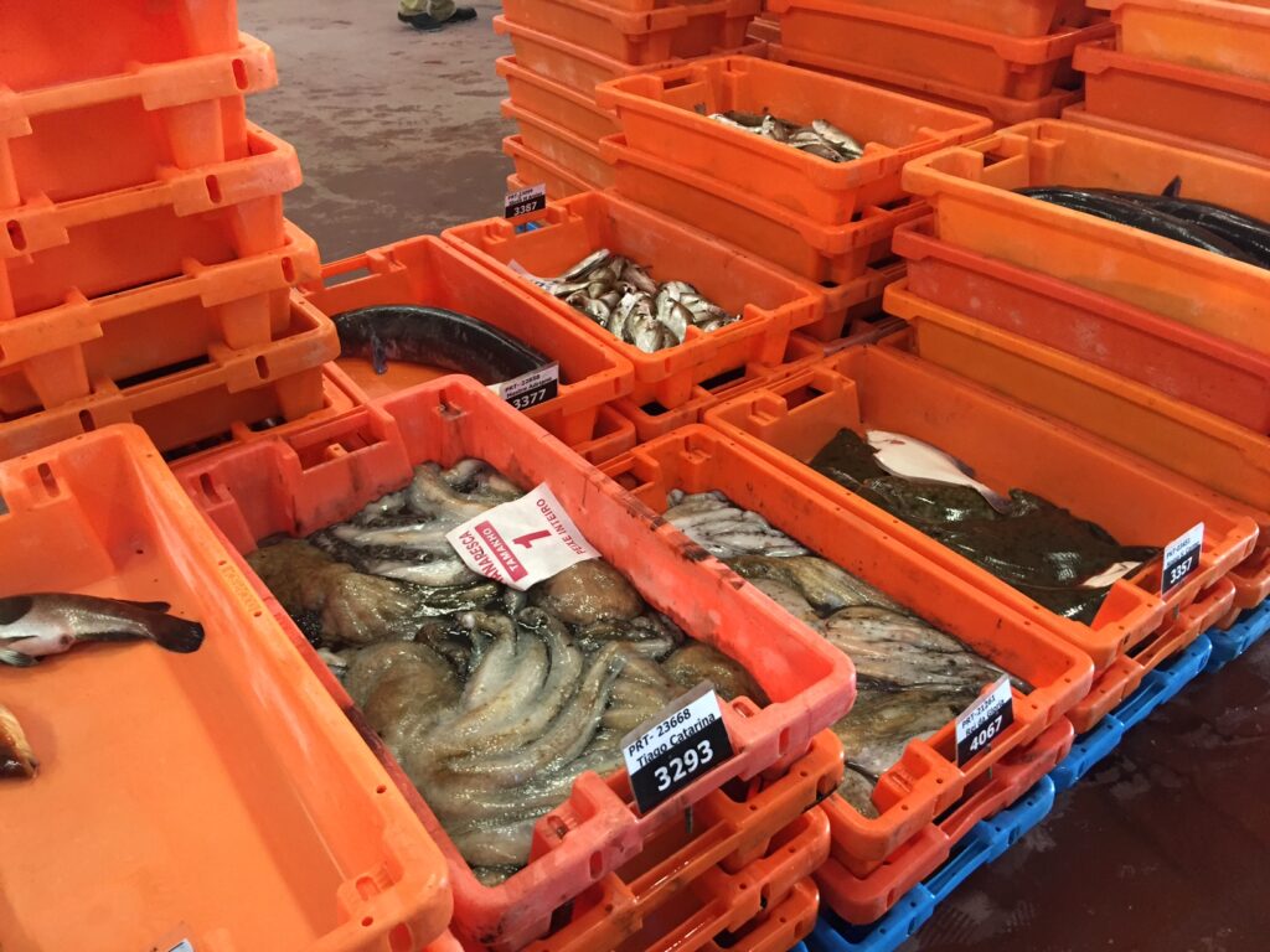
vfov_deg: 48.2
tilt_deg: -31.7
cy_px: 476
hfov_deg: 61.7
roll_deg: +3.0
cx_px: 635
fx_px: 1064
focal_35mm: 29
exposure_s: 1/33
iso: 200
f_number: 2.2
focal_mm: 4.15
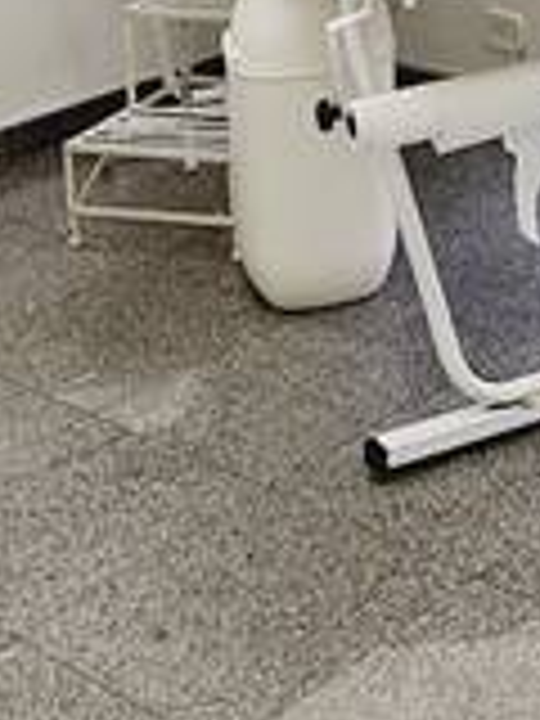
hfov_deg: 15.5
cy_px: -436
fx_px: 1830
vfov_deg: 18.9
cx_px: 810
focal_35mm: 88
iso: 125
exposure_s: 1/60
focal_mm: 2.2
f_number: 2.2
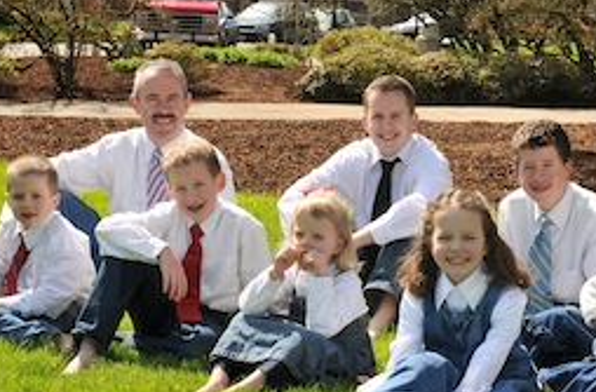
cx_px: 453
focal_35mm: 85
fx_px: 1401
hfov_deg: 23.7
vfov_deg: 15.9
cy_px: 183
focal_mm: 32
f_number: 10
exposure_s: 1/250
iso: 200
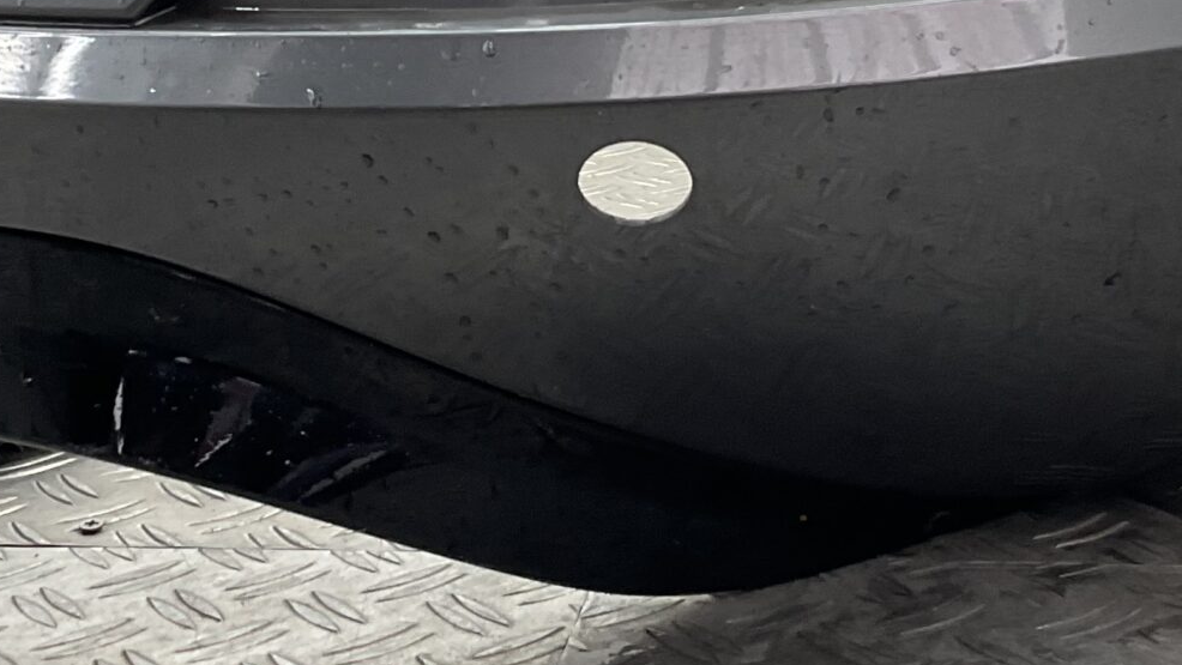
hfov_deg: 25.9
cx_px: 520
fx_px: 2570
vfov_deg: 14.7
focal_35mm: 82
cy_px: 126
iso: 40
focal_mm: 3
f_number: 1.8
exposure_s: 1/120
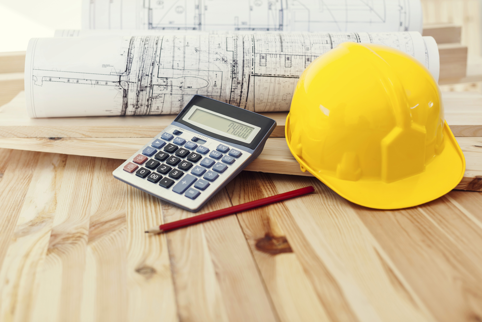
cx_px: 241
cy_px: 161
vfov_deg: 27.0
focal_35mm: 50
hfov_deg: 39.6
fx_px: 669
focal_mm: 50
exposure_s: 1/200
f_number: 3.2
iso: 100
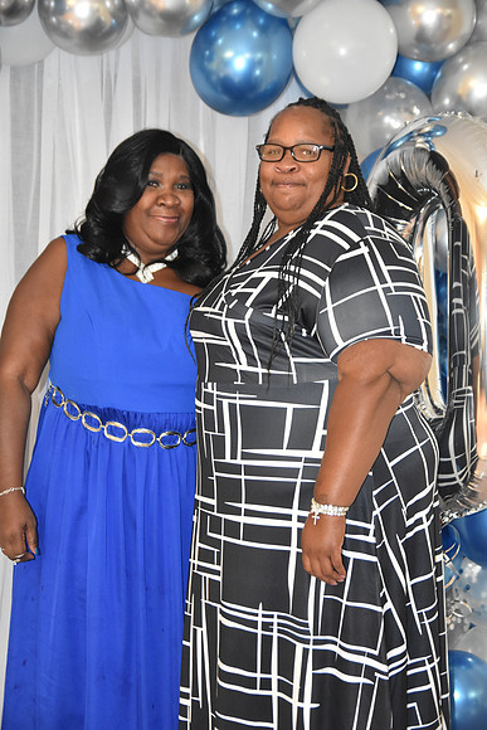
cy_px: 365
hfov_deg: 22.6
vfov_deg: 33.4
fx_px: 1217
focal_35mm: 60
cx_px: 244
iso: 2500
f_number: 2.8
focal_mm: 40
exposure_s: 1/60
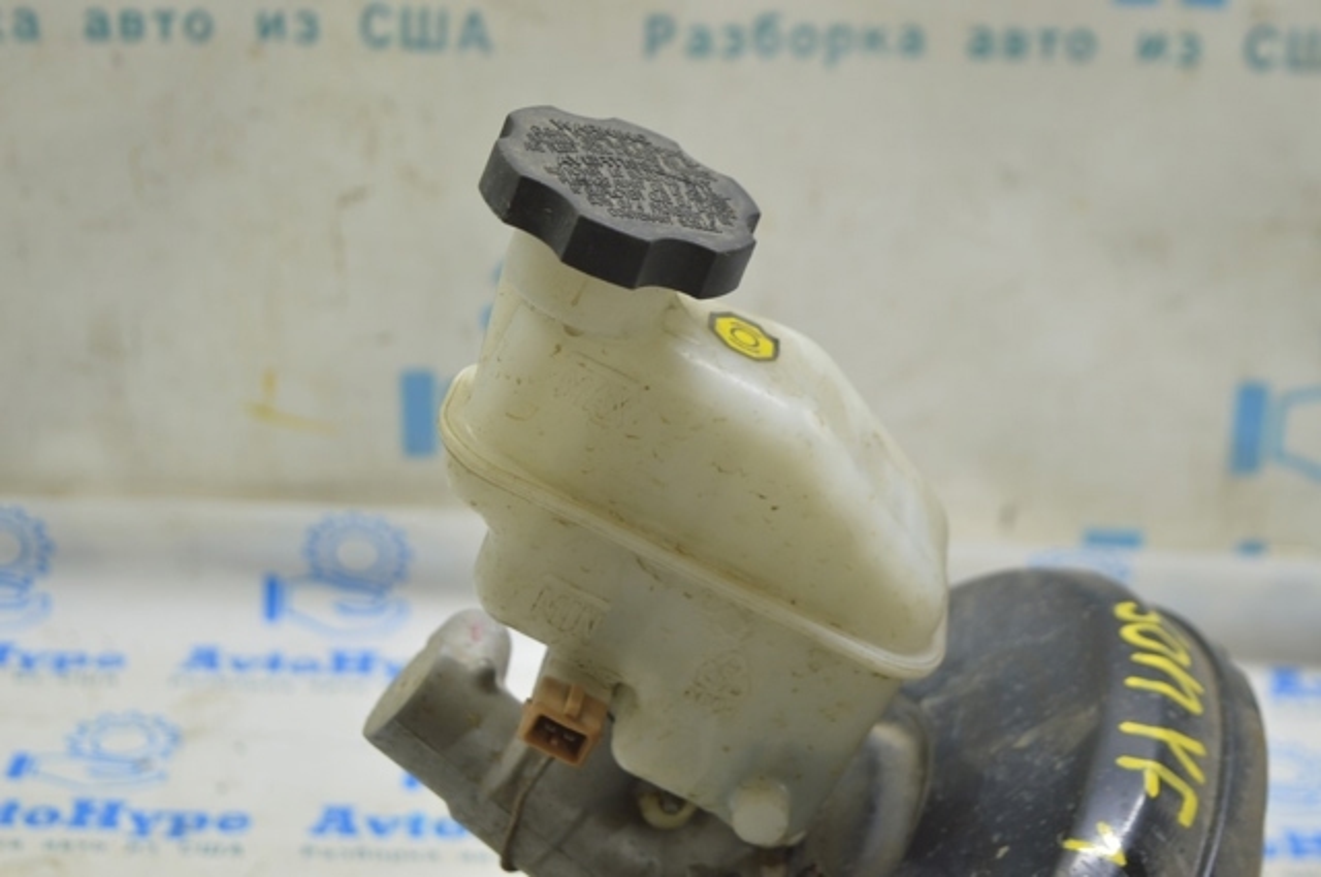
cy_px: 438
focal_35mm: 72
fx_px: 2639
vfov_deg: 18.9
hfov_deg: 28.1
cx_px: 660
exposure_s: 1/20
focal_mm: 48
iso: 400
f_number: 5.6
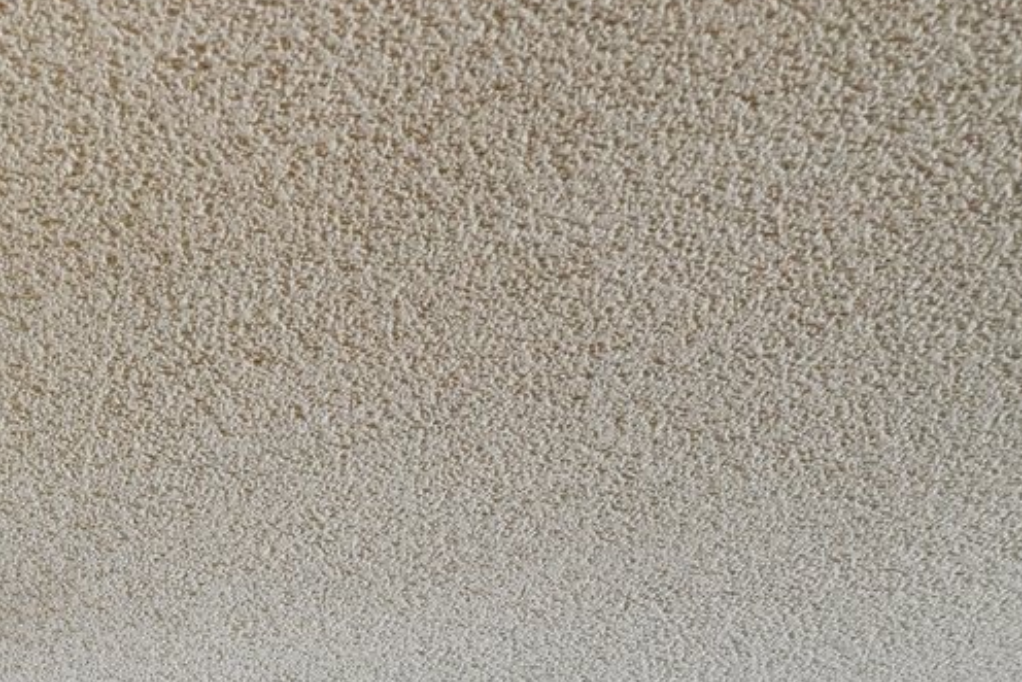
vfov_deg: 16.0
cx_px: -398
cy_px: 1375
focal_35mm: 66
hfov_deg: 25.2
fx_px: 1874
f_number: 8
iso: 400
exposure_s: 1/30
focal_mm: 16
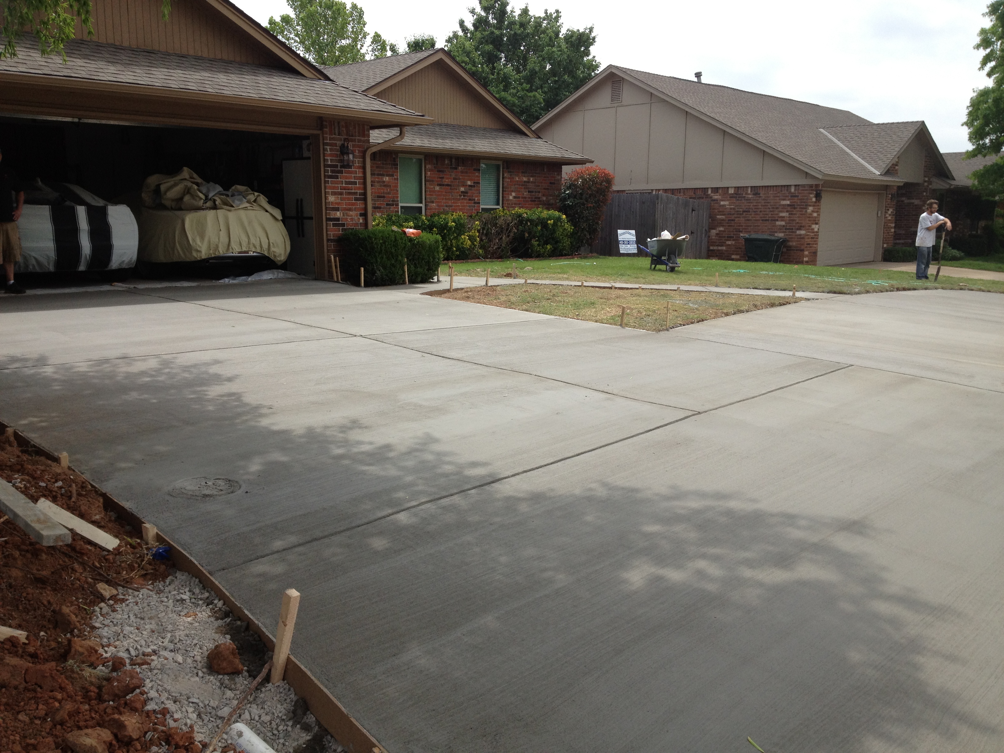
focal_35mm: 35
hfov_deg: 52.6
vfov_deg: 40.7
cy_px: 376
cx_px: 502
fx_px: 1015
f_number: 2.4
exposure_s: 1/1493
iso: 64
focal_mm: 4.28
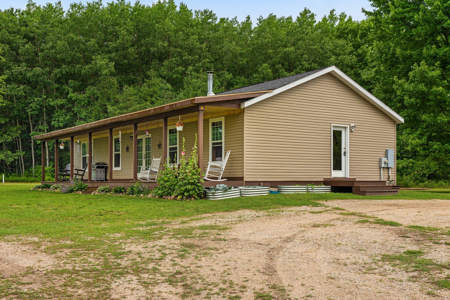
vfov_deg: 31.8
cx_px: 225
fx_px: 526
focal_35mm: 42
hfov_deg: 46.3
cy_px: 150
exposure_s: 1/250
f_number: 7.1
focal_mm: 42.1
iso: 500
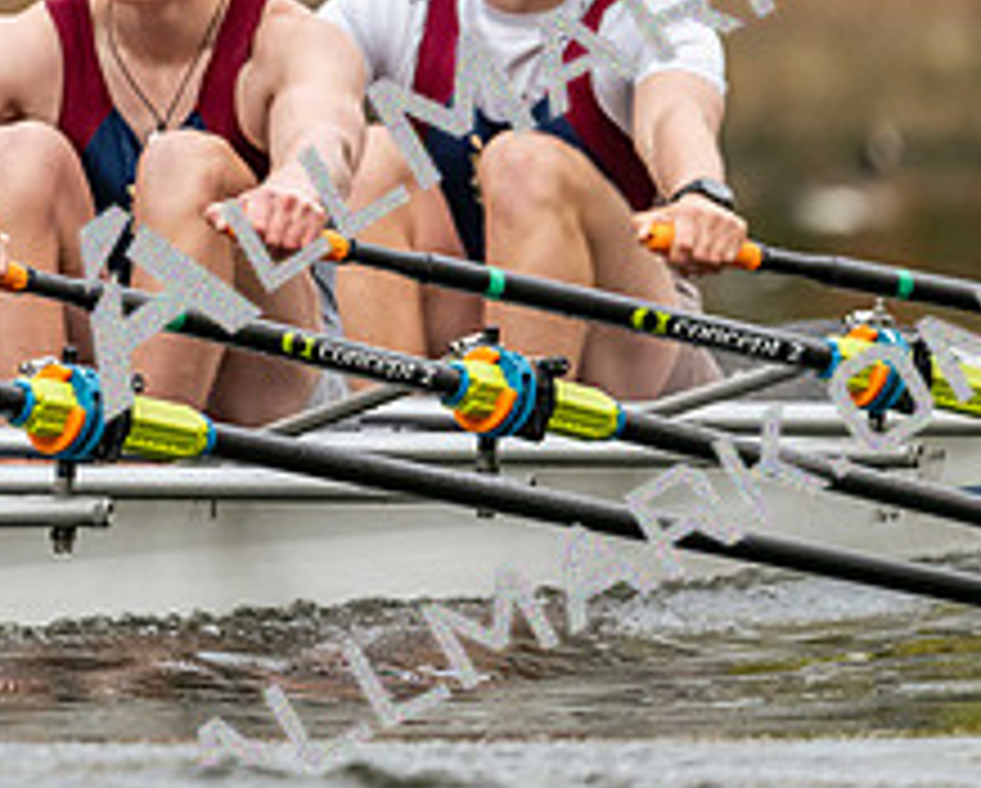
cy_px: -7
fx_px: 29015
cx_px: -306
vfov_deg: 1.6
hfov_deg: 1.9
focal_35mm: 998
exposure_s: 1/2500
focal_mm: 400
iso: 2200
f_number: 4.5
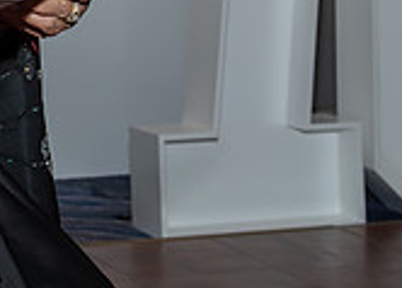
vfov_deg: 8.0
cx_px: -100
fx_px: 1978
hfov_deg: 11.3
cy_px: -242
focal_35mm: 173
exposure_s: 1/250
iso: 500
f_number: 6.3
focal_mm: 26
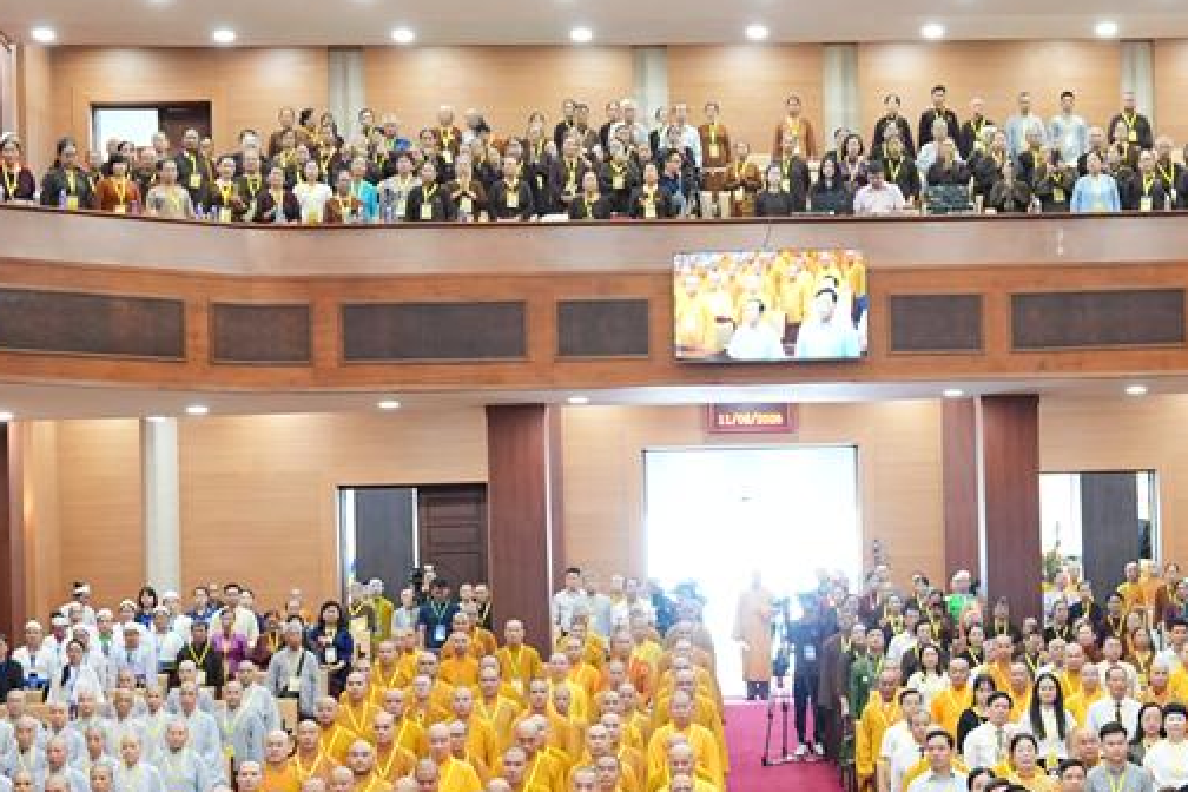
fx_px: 2673
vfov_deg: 16.8
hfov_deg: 24.8
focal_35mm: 81
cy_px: 578
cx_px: 893
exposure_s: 1/200
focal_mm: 34
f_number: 3.5
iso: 4000
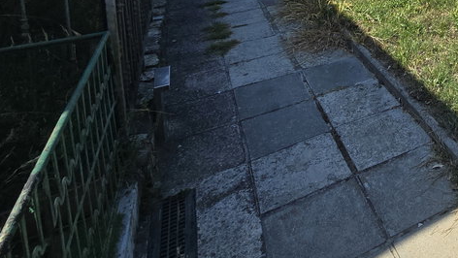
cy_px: -82
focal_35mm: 32
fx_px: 389
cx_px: 485
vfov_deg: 29.2
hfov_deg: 47.3
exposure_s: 1/2054
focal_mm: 2.2
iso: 50
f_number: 2.2
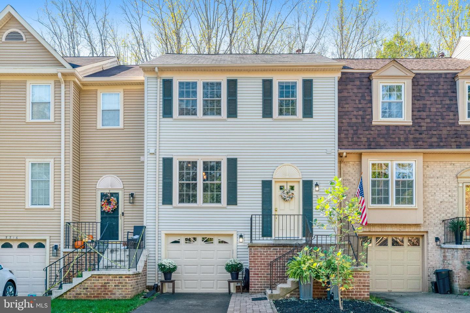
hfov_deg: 54.4
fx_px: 457
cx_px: 235
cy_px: 156
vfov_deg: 37.9
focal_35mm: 35
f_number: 8
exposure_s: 1/640
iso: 1250
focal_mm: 35
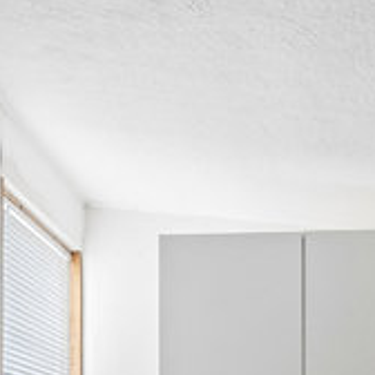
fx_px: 895
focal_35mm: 73
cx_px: 281
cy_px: 465
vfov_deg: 21.7
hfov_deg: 23.4
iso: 640
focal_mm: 12
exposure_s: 1/8
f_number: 8
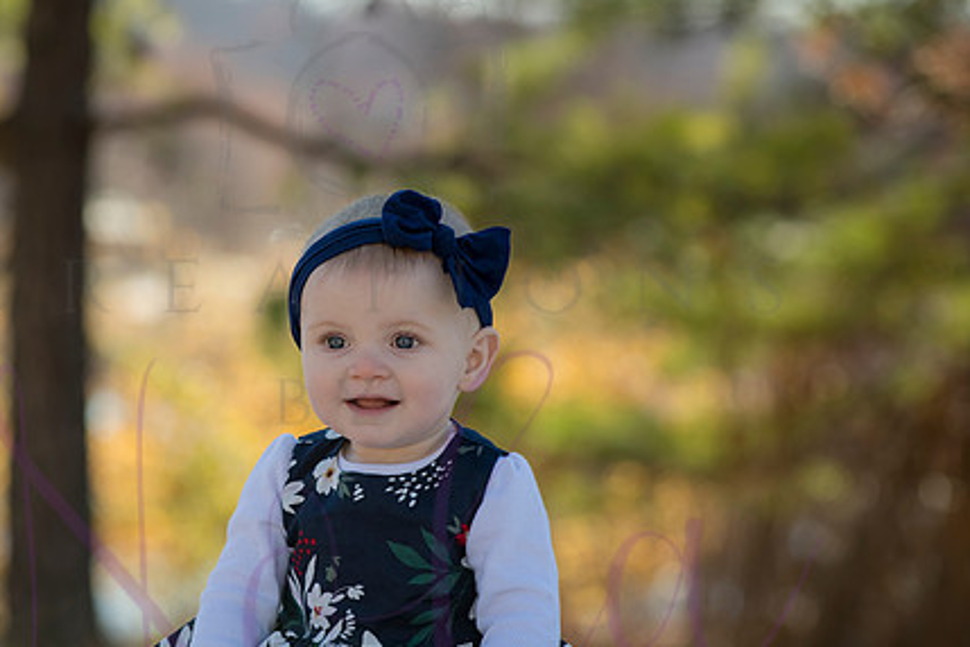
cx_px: 369
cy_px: 397
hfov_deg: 10.5
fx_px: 5281
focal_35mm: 196
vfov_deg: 7.0
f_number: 5.6
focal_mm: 145
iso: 400
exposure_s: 1/640
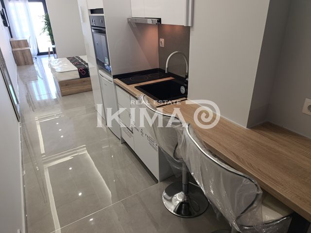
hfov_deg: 73.9
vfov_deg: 58.9
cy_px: 116
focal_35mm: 23
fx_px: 207
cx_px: 156
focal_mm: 6.14
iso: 500
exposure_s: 1/100
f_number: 1.6
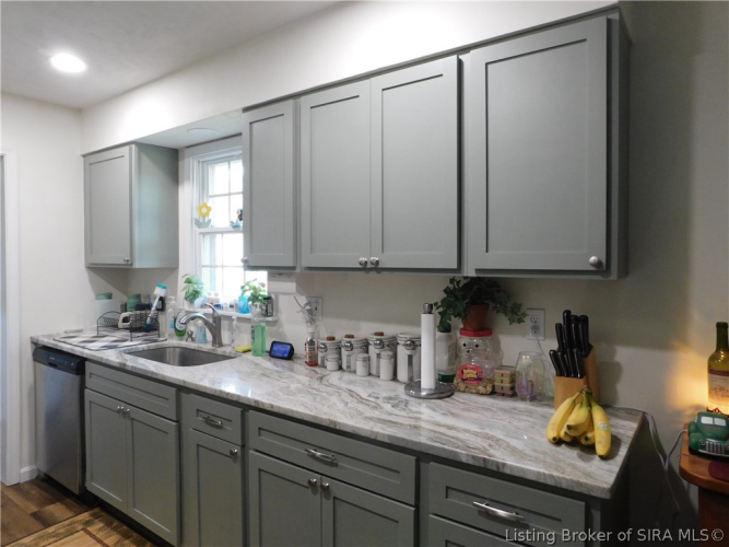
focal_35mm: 23
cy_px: 274
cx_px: 364
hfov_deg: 73.9
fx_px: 484
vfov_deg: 58.9
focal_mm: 4
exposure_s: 1/30
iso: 220
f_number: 3
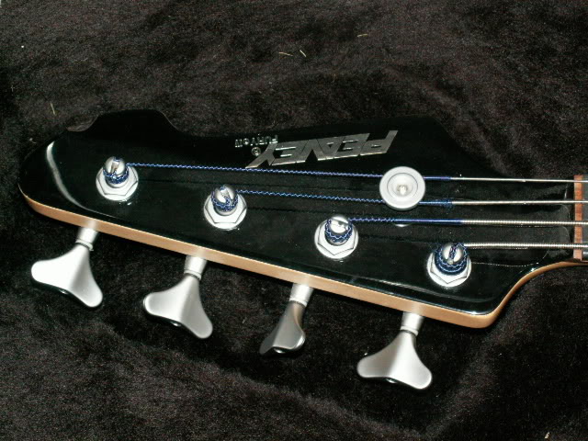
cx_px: 294
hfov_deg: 22.0
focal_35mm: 89
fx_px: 1512
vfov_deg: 16.6
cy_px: 220
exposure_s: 1/40
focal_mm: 14.96
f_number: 3.5
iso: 160
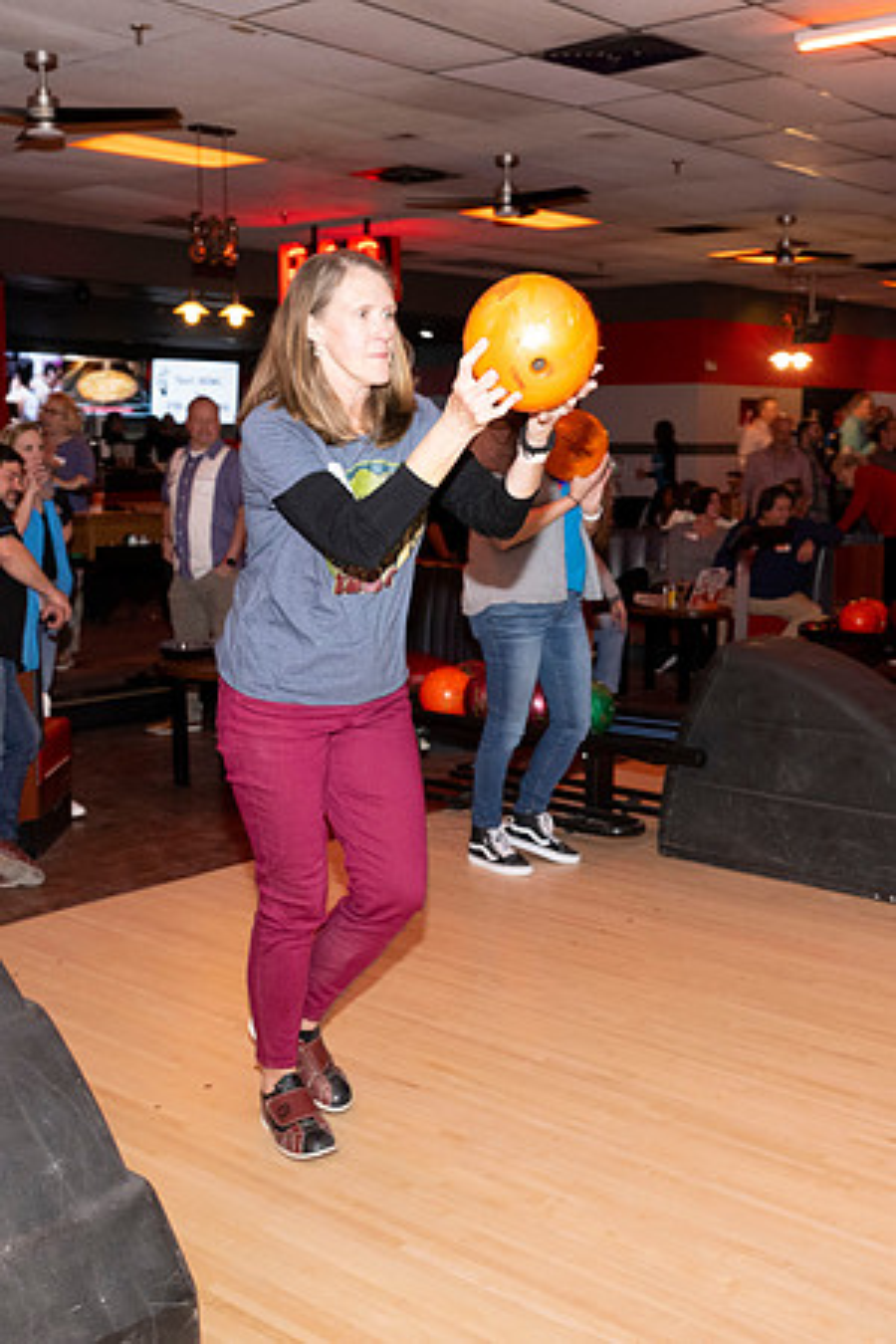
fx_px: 1540
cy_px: 672
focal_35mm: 41
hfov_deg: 32.4
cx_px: 448
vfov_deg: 47.2
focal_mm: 27.5
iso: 2000
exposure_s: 1/100
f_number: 5.6
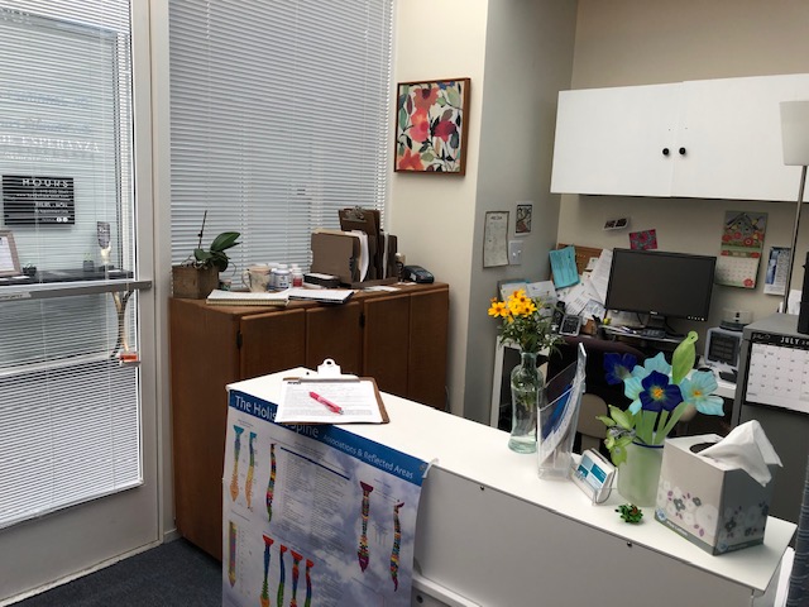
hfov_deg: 63.4
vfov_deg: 49.7
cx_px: 404
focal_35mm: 28
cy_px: 304
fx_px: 654
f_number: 1.8
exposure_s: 1/30
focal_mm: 3.99
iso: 25
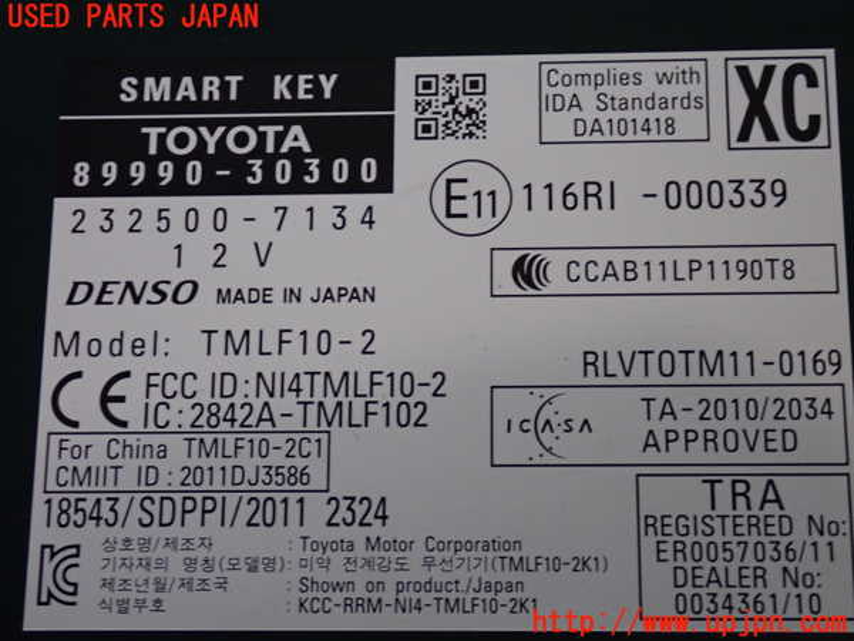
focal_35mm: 82
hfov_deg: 23.8
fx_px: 2023
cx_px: 427
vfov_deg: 18.0
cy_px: 320
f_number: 4.3
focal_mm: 14.62
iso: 640
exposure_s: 1/80
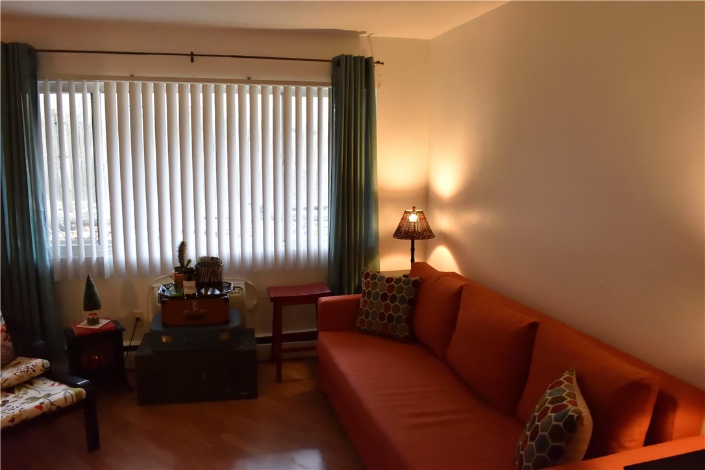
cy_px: 235
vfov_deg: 47.9
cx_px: 352
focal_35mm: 27
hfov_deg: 67.4
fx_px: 529
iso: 6400
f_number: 5
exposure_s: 1/200
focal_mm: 18
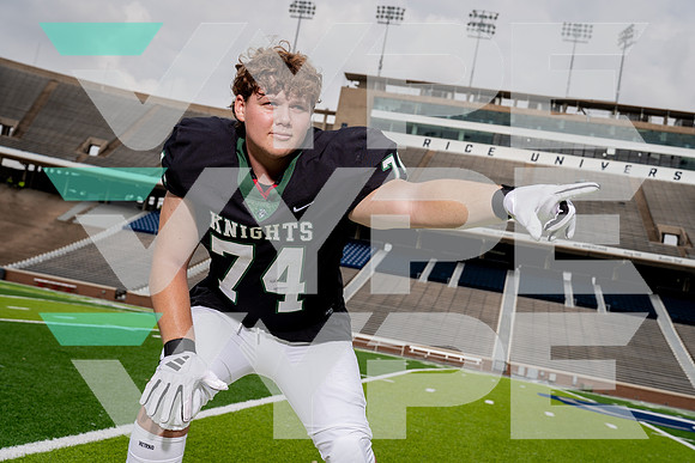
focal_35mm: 40
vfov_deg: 33.3
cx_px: 348
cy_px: 232
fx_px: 776
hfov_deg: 48.3
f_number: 5.6
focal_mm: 40
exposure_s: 1/800
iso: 100
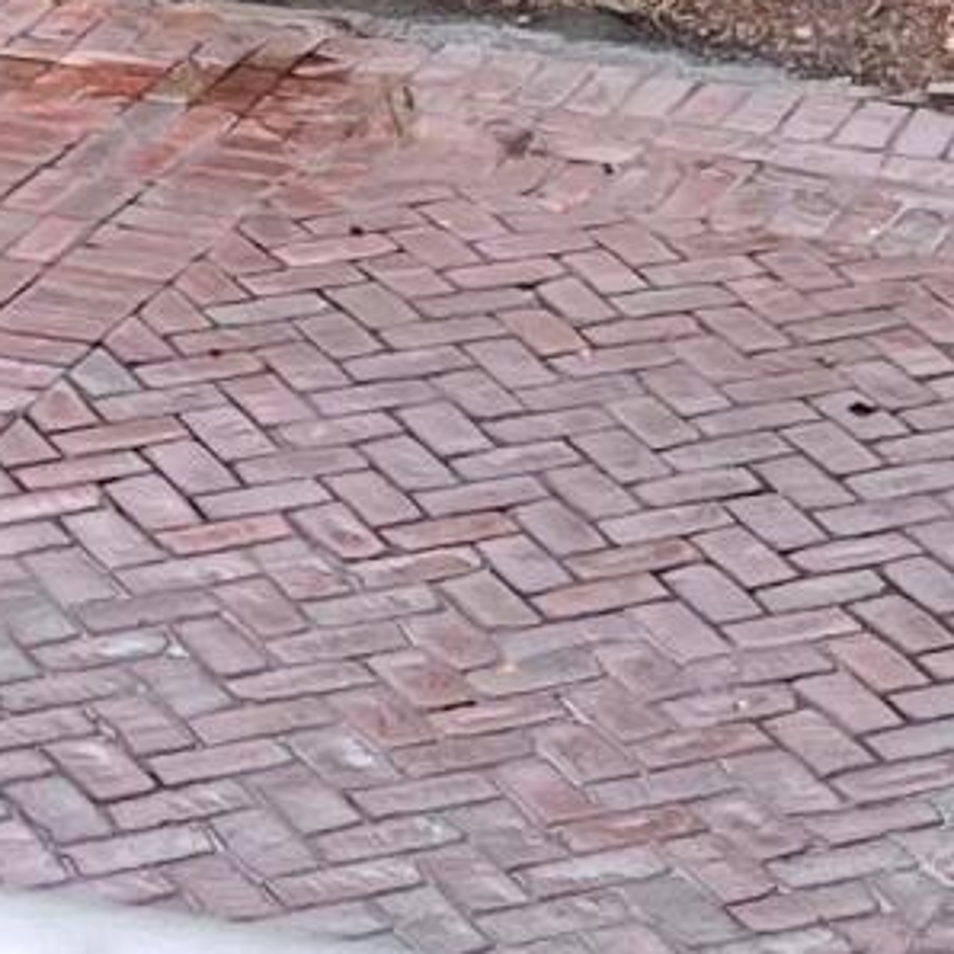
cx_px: 1252
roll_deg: -2.5
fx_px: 7203
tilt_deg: -12.6
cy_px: -1050
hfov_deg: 7.5
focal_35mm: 231
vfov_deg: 7.3
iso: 40
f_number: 1.6
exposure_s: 1/121
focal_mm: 5.1
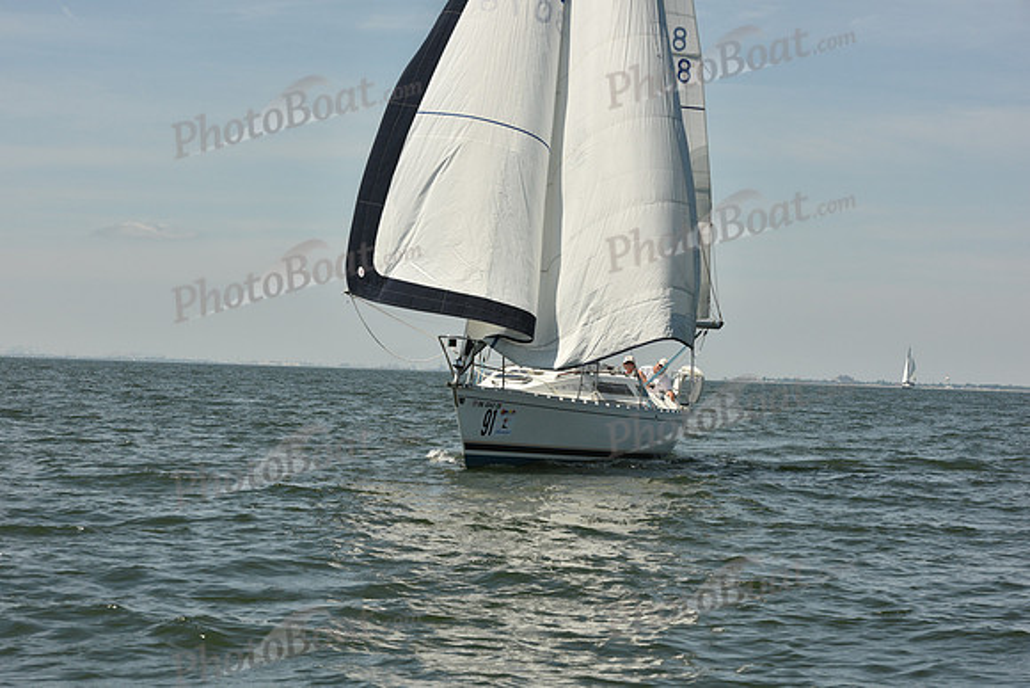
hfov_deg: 22.1
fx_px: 2633
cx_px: 515
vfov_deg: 14.9
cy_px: 344
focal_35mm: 92
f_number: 10
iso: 320
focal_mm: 92
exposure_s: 1/1250
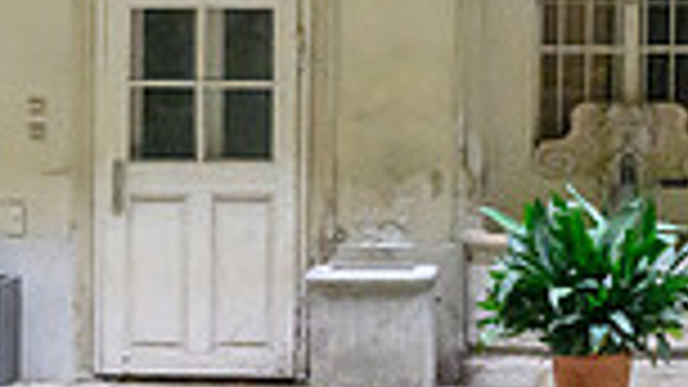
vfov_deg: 6.0
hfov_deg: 10.6
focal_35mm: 203
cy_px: 88
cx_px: 589
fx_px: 3703
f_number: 8
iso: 16000
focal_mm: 51
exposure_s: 1/250
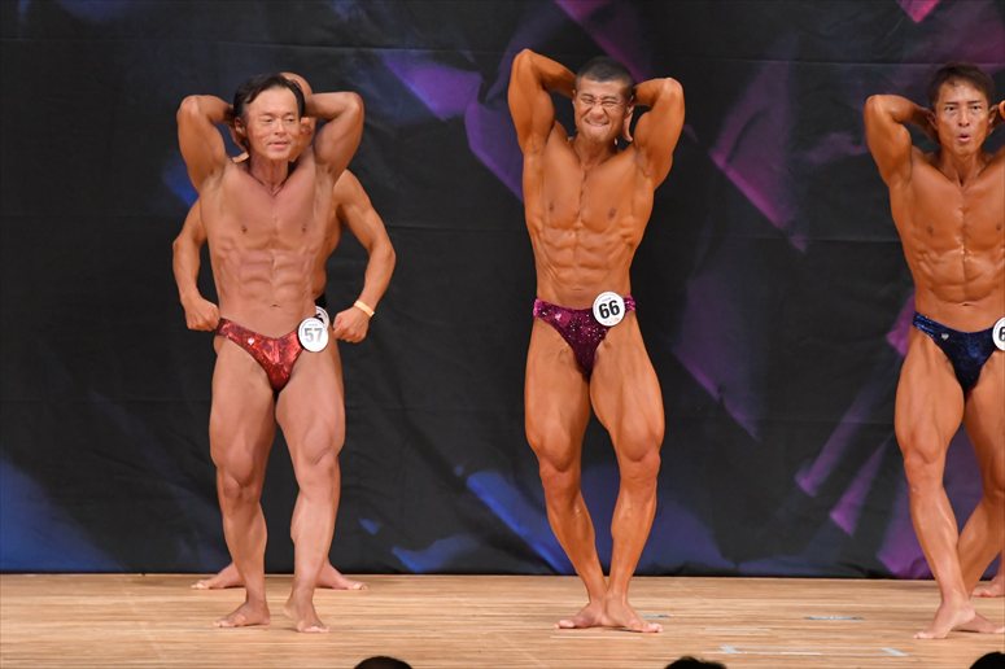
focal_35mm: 285
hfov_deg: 7.2
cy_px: 334
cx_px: 502
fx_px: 7952
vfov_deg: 4.8
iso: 5600
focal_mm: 190
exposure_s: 1/400
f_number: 5.6
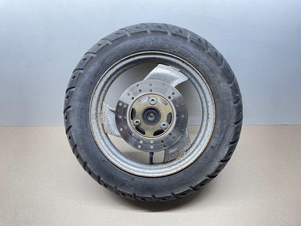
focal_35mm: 26
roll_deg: +3.3
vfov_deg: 53.1
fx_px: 226
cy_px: 113
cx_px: 150
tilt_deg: -42.5
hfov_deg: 67.3
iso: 125
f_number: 1.6
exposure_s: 1/100
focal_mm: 4.2
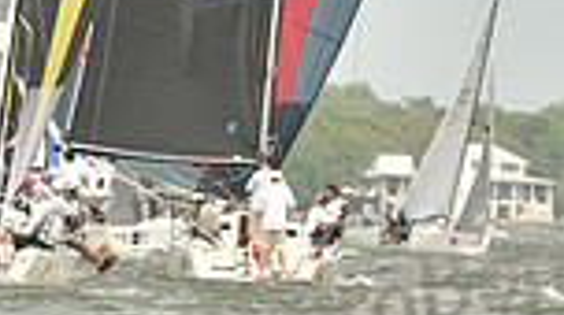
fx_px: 23909
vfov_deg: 0.8
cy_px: -224
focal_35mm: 1601
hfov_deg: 1.4
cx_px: -7
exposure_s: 1/1250
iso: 320
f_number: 7.1
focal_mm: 400
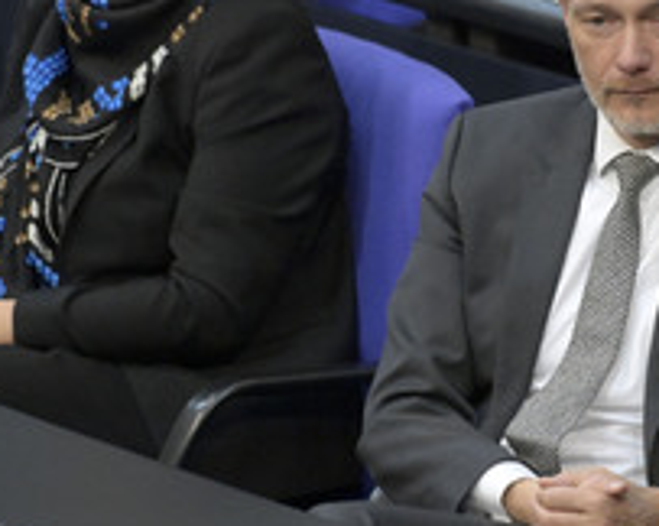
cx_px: 531
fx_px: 18277
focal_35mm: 938
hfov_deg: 2.1
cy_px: 221
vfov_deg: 1.6
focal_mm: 450
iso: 10000
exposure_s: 1/320
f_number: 5.6
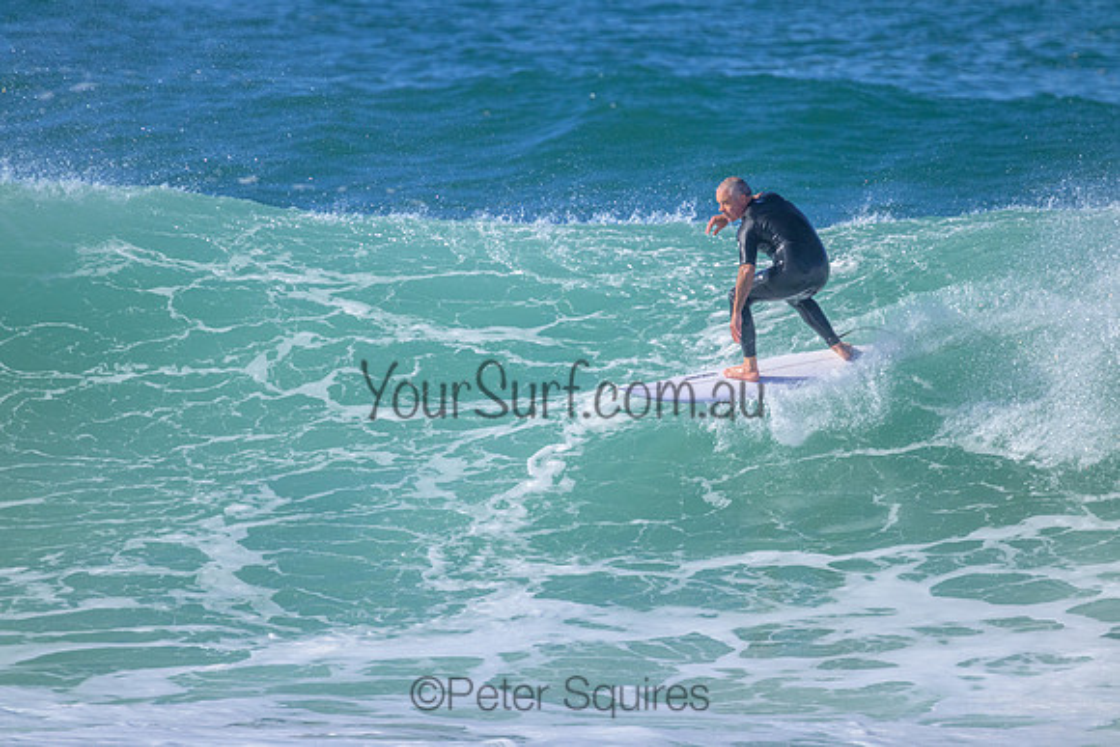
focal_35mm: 800
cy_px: 374
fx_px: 24894
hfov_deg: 2.6
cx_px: 560
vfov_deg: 1.7
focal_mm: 800
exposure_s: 1/2000
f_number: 11
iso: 1600
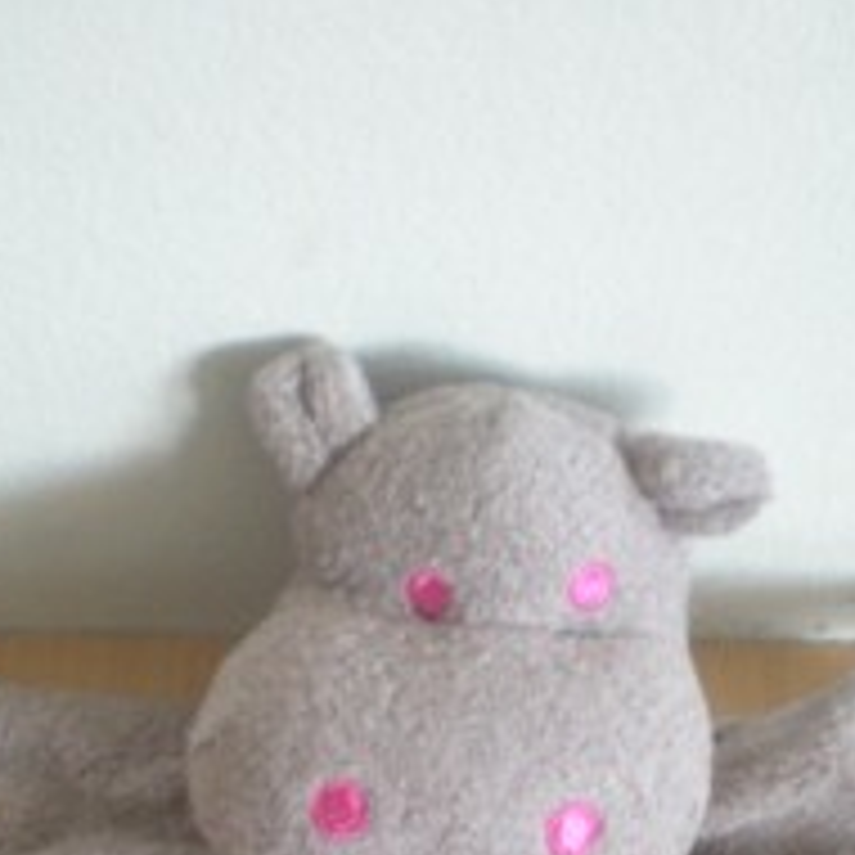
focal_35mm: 92
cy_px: 909
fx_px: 2571
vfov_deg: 18.3
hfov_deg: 18.9
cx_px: 454
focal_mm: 6.3
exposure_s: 1/26.8
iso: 200
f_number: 3.1
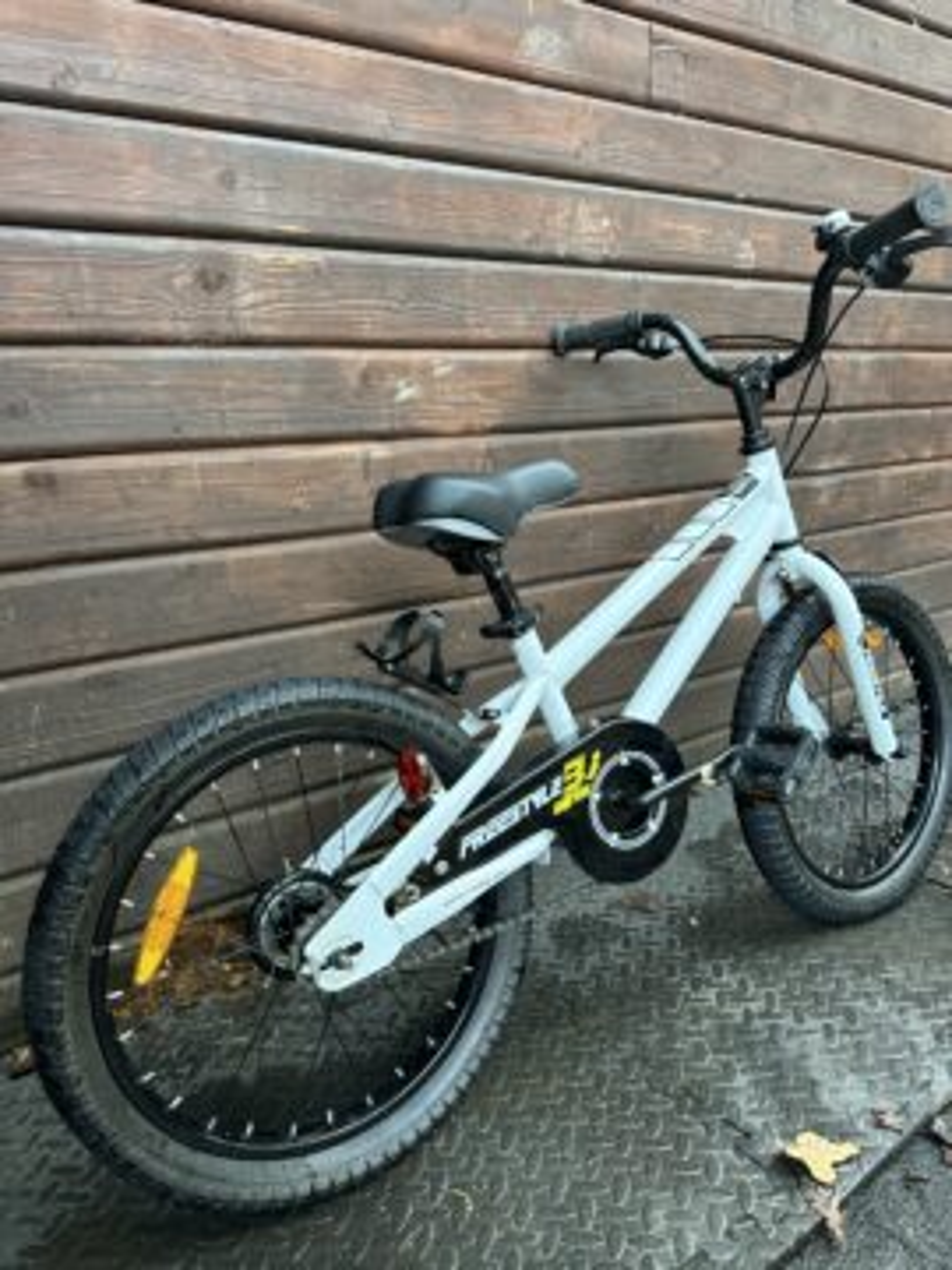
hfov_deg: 56.8
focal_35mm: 24
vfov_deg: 71.6
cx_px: 476
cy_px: 635
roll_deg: +2.3
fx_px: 880
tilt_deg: -14.1
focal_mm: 6.86
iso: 320
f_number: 1.78
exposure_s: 1/60
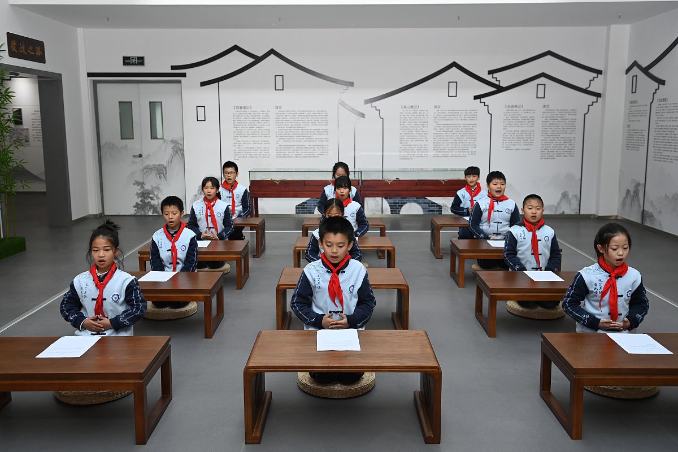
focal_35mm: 34
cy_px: 226
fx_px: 640
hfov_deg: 55.8
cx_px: 339
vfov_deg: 38.9
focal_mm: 34
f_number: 3.5
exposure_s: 1/200
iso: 800
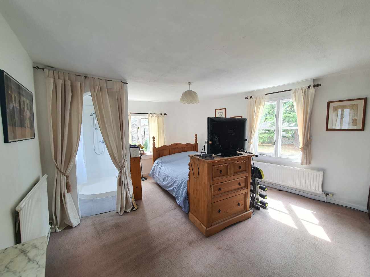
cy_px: 138
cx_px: 185
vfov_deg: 89.9
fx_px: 139
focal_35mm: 13
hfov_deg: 106.2
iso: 64
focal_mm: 1.8
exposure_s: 1/50
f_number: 2.2
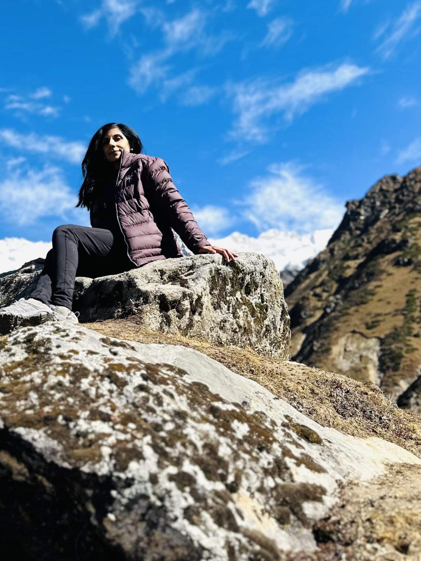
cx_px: 107
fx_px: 616
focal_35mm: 38
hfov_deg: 36.8
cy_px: 166
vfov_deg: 47.8
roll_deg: +3.7
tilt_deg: +28.0
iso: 80
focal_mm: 6.86
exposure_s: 1/3155
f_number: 1.78
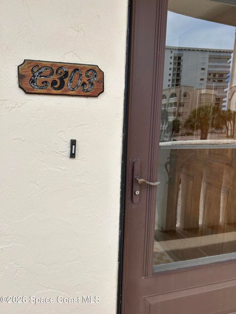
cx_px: 118
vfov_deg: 67.3
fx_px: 236
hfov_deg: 53.0
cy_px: 157
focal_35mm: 26
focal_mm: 5.7
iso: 50
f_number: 1.5
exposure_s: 1/2008
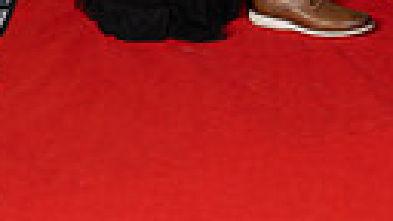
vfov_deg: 6.8
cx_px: 221
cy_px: -430
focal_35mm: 162
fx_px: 1688
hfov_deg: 13.3
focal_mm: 44
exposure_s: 1/100
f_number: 8
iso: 320
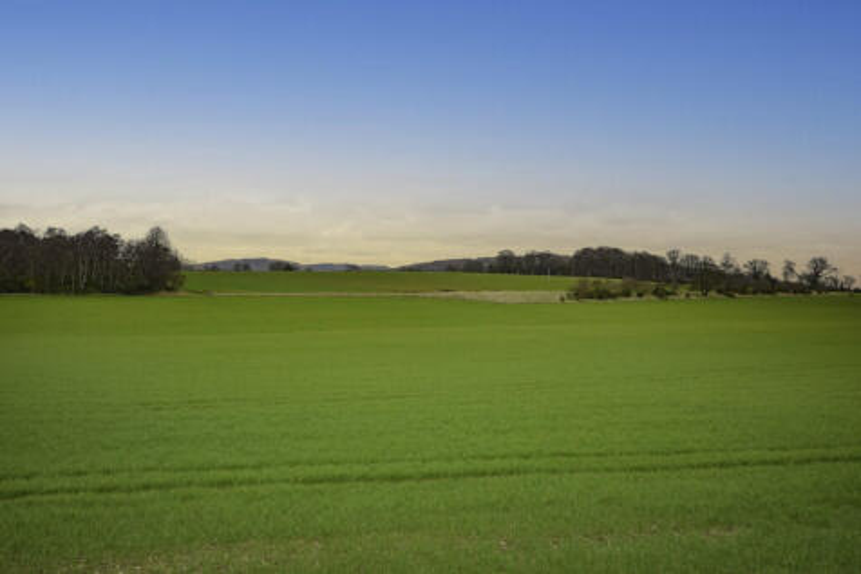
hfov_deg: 61.9
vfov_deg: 43.6
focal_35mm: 30
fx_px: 717
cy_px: 287
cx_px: 430
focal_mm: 20
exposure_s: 1/200
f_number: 5.6
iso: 100
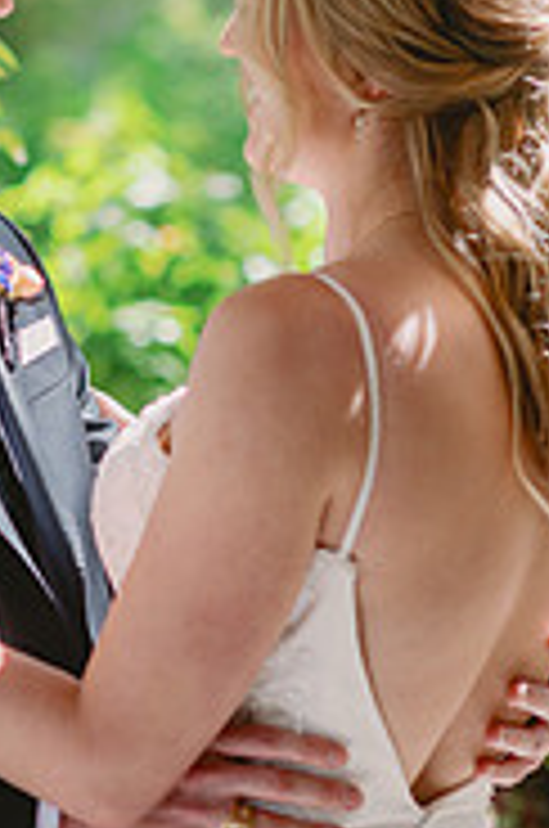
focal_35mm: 208
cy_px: 230
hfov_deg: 6.6
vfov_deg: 9.9
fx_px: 4776
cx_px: 88
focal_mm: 85
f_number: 2.8
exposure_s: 1/800
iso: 160
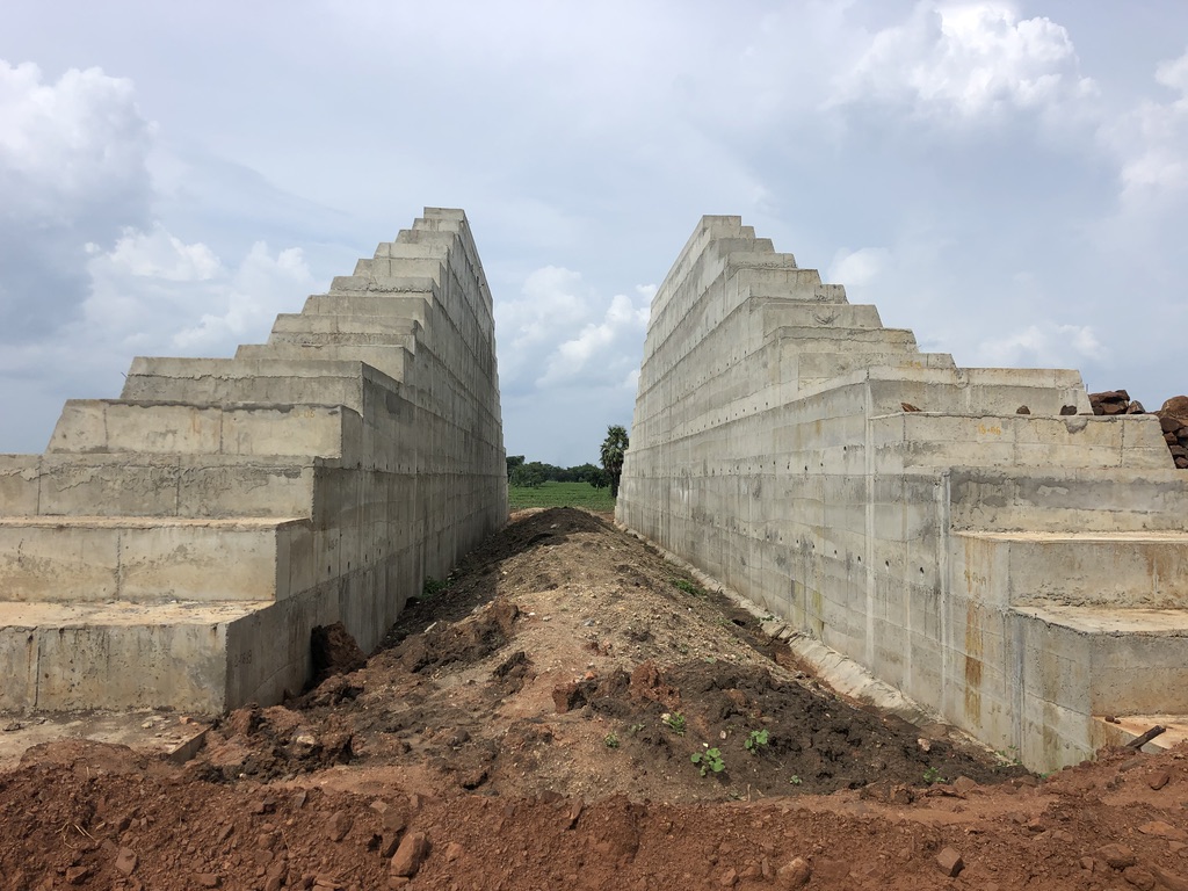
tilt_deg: +3.2
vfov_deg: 49.7
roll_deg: -0.9
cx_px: 594
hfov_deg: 63.4
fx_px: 961
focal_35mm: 28
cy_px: 446
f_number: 1.8
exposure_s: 1/4367
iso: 25
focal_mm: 3.99
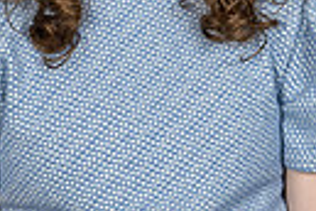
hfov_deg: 5.8
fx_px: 3133
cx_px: 221
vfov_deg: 3.8
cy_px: -216
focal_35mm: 357
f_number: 8
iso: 640
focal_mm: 48
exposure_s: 1/200
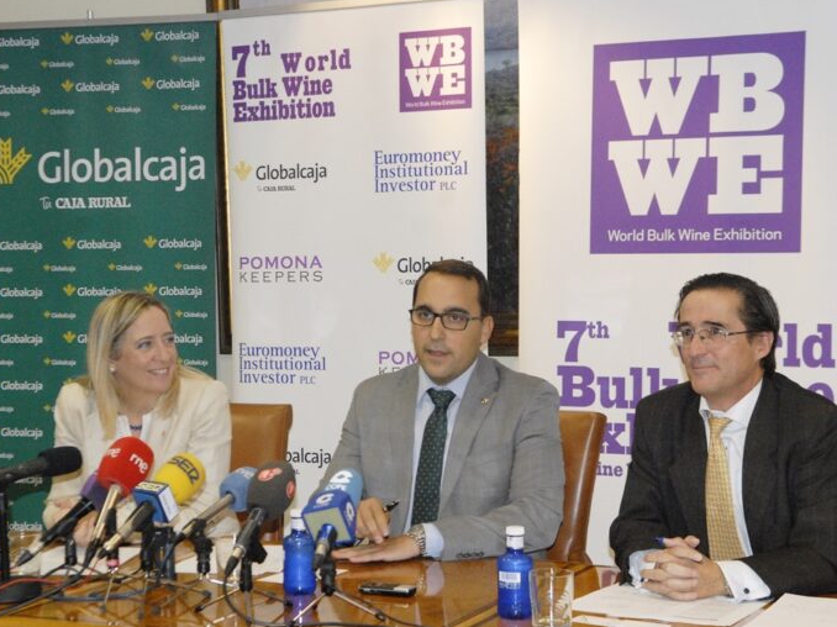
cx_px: 402
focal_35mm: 72
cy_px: 311
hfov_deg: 27.0
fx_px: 1740
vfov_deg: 20.4
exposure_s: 1/60
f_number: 5.6
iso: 1250
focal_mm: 44
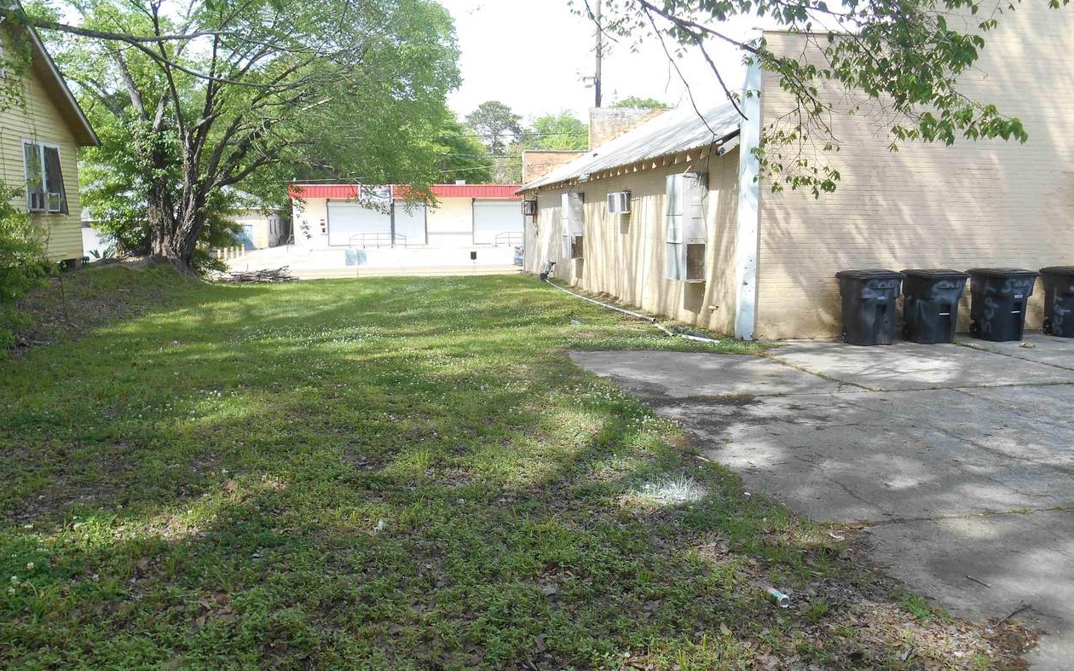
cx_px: 540
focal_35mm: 28
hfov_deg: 66.5
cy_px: 325
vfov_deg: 44.5
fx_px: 819
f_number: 3.4
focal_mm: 4.7
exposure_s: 1/200
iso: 80
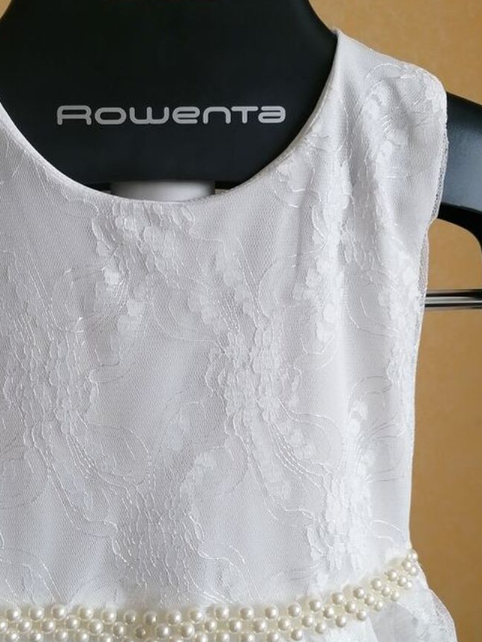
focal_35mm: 42
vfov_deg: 44.6
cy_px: 383
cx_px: 157
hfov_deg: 34.0
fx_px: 780
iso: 100
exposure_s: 1/100
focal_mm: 4.75
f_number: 1.8
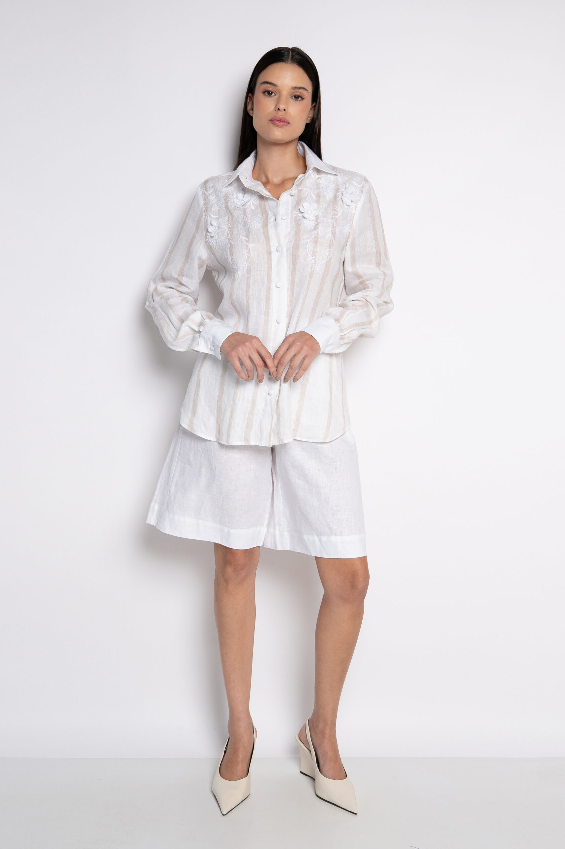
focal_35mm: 44
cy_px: 424
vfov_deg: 44.5
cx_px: 282
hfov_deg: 30.5
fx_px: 1037
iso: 320
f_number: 5
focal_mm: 44
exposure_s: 1/125
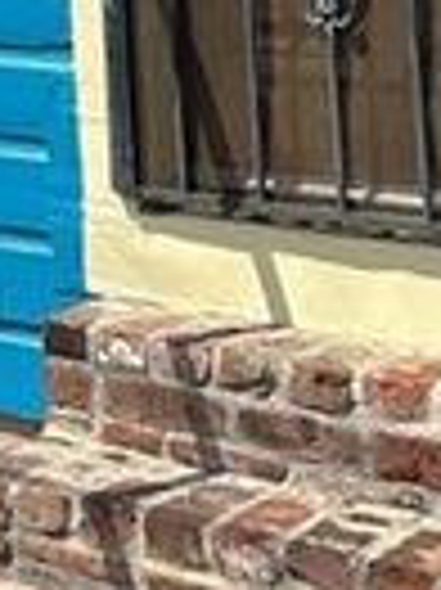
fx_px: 2076
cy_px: -588
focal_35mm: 122
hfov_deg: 11.0
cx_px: -441
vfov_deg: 13.8
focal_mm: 6.86
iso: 80
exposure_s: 1/4184
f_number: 1.78
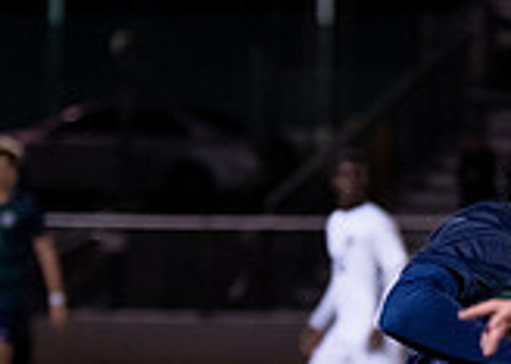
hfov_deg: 4.0
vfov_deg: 2.8
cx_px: 565
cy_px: 674
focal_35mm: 504
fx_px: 7311
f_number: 2.8
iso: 2500
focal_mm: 108
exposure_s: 1/1000
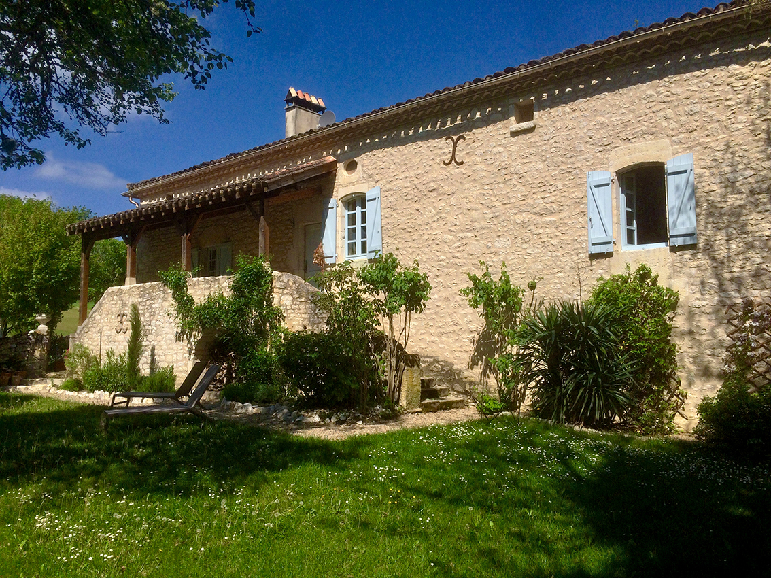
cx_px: 386
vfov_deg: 48.2
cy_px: 289
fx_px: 646
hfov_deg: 61.7
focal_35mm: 29
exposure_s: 1/4566
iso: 32
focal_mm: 4.15
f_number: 2.2
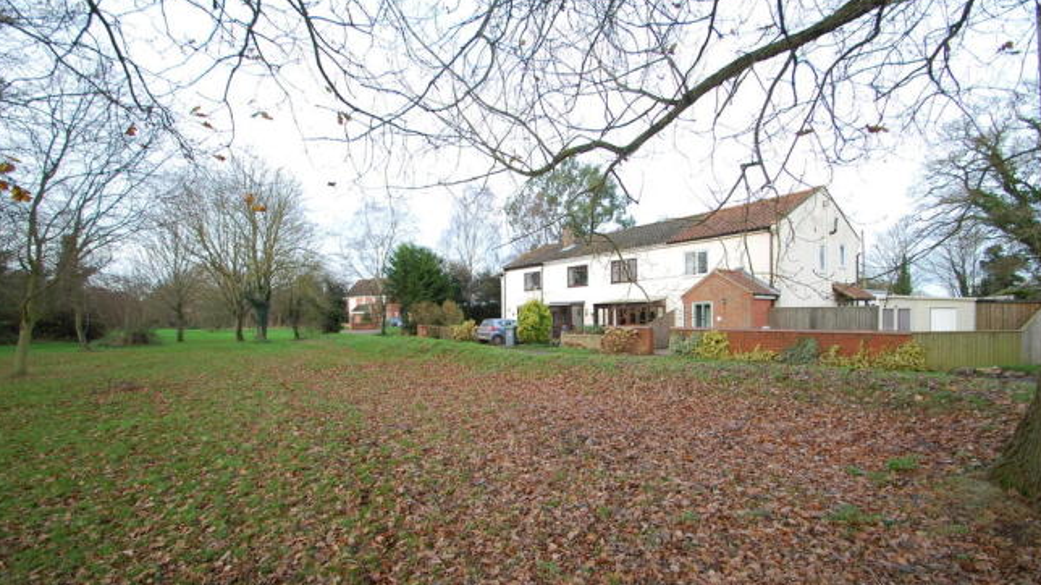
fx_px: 442
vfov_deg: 66.9
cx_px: 524
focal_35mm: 16
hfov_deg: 99.4
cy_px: 317
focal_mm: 10
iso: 200
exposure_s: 1/125
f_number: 5.6
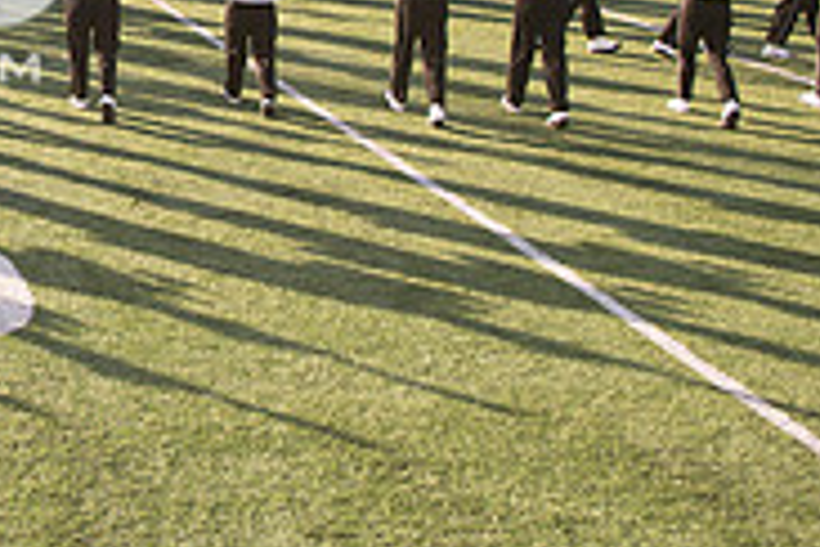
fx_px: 1731
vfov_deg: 17.2
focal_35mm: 76
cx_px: -269
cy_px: -92
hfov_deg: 23.3
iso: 320
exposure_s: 1/500
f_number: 5
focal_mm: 24
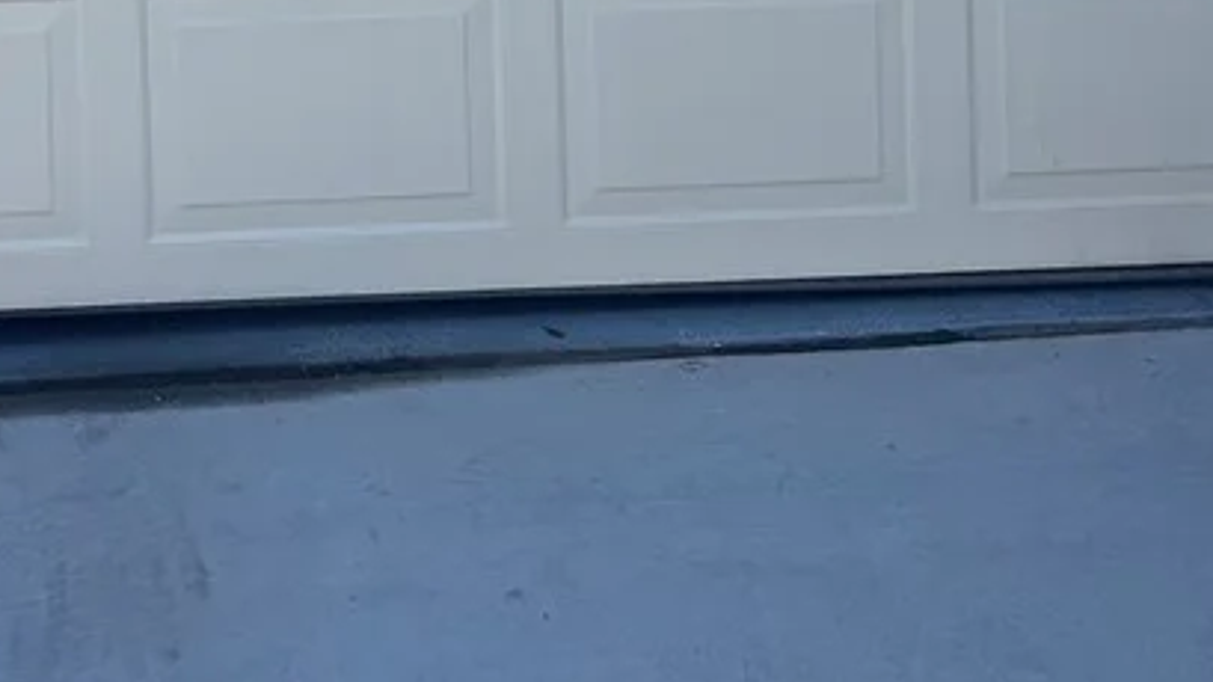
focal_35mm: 71
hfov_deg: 29.3
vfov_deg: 15.6
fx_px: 2283
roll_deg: +1.9
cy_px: -356
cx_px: 300
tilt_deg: -3.7
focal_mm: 5.7
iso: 50
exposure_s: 1/1669
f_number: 1.5
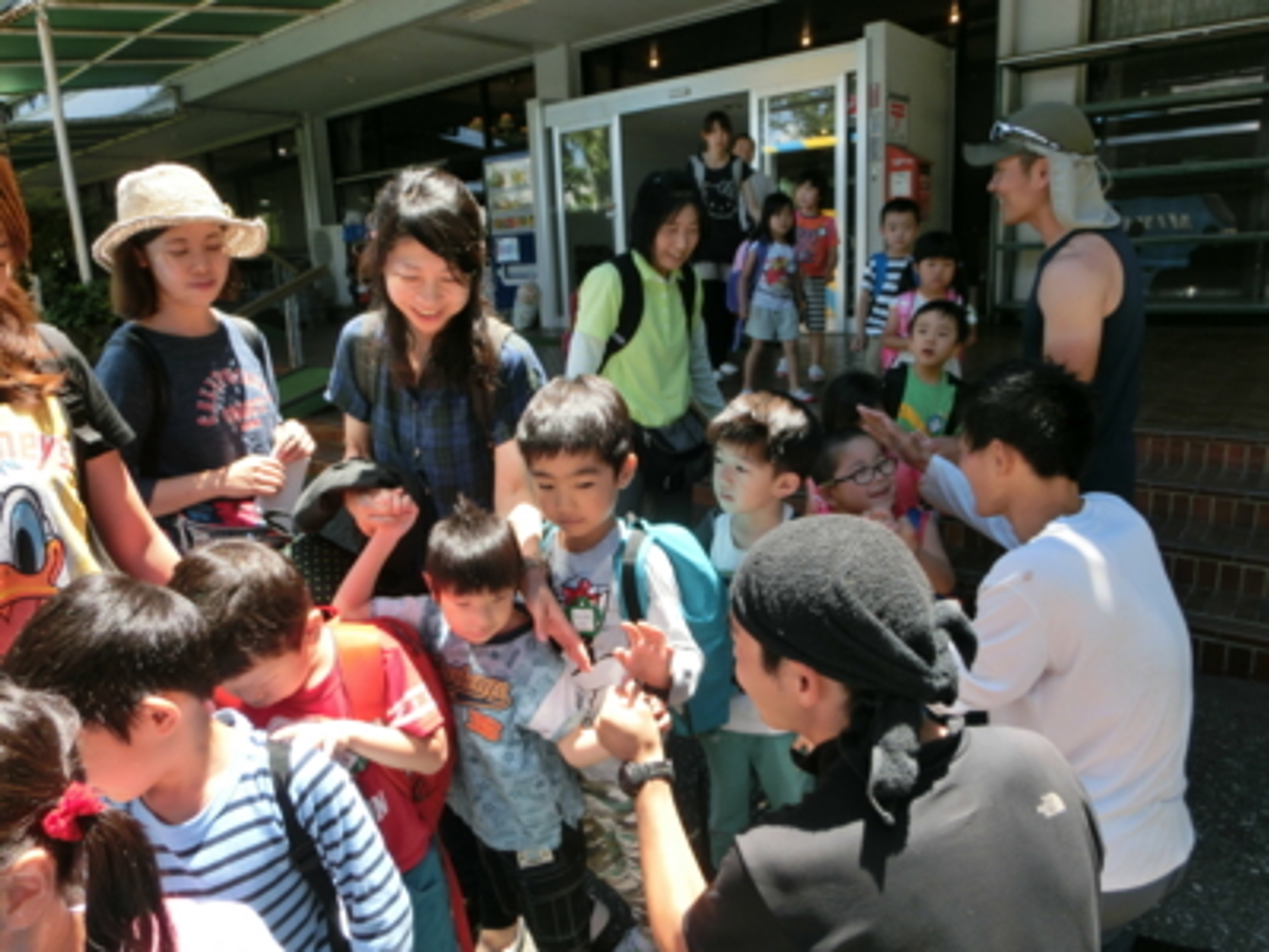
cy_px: 476
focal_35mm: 24
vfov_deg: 56.8
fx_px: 880
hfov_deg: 71.6
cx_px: 634
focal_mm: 4.24
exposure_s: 1/320
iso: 80
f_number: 3
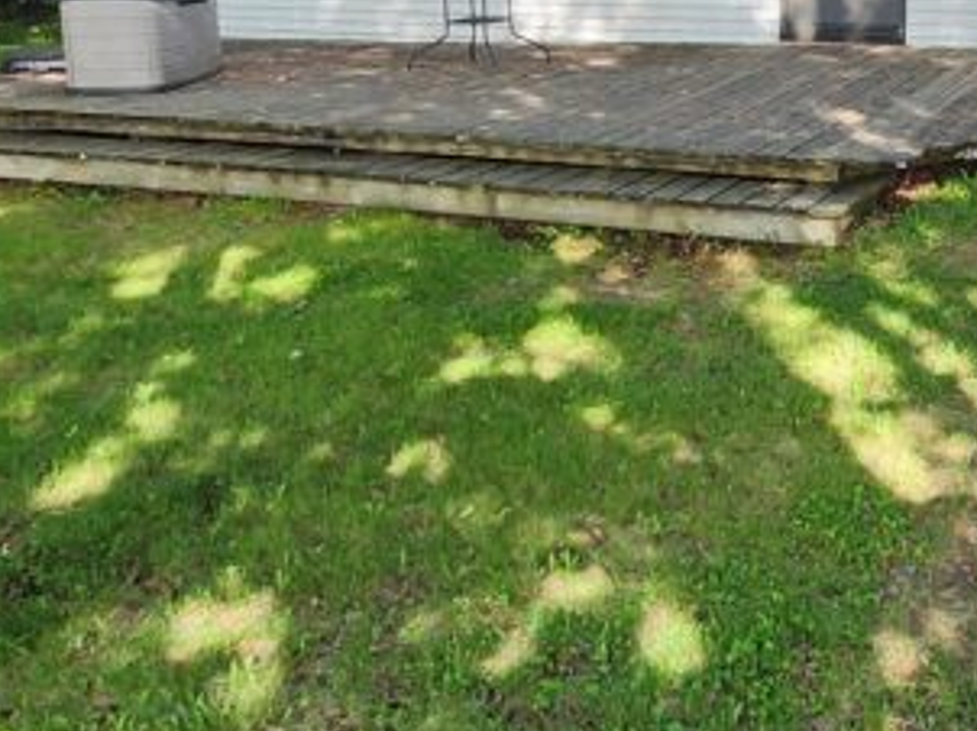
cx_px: 830
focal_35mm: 46
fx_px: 1297
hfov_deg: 39.1
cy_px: 175
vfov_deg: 30.9
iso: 40
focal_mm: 1.74
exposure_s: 1/229
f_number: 2.2
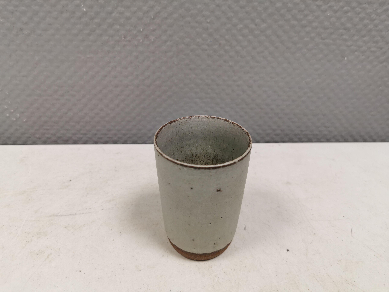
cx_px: 194
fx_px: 303
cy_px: 146
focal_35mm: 27
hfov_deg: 65.3
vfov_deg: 51.4
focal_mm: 5.56
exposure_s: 1/100
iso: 80
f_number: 1.6
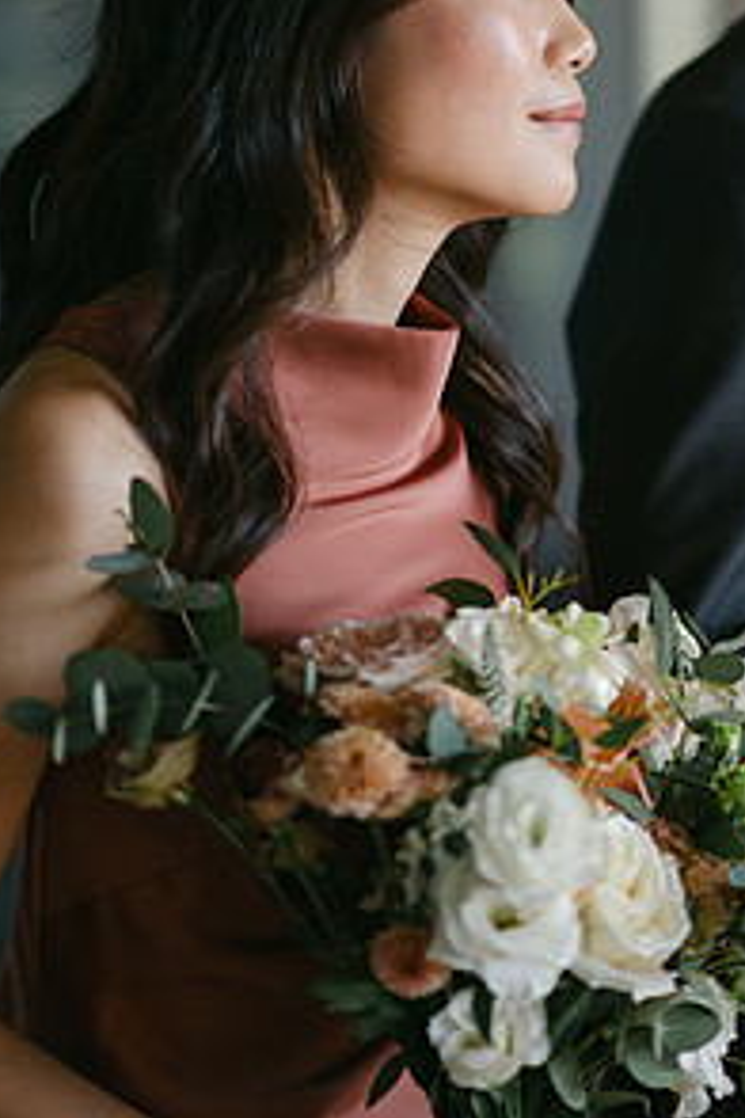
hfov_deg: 10.5
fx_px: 4035
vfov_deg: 15.7
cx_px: 509
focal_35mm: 130
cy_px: 304
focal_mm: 85
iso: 280
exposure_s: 1/250
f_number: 1.8
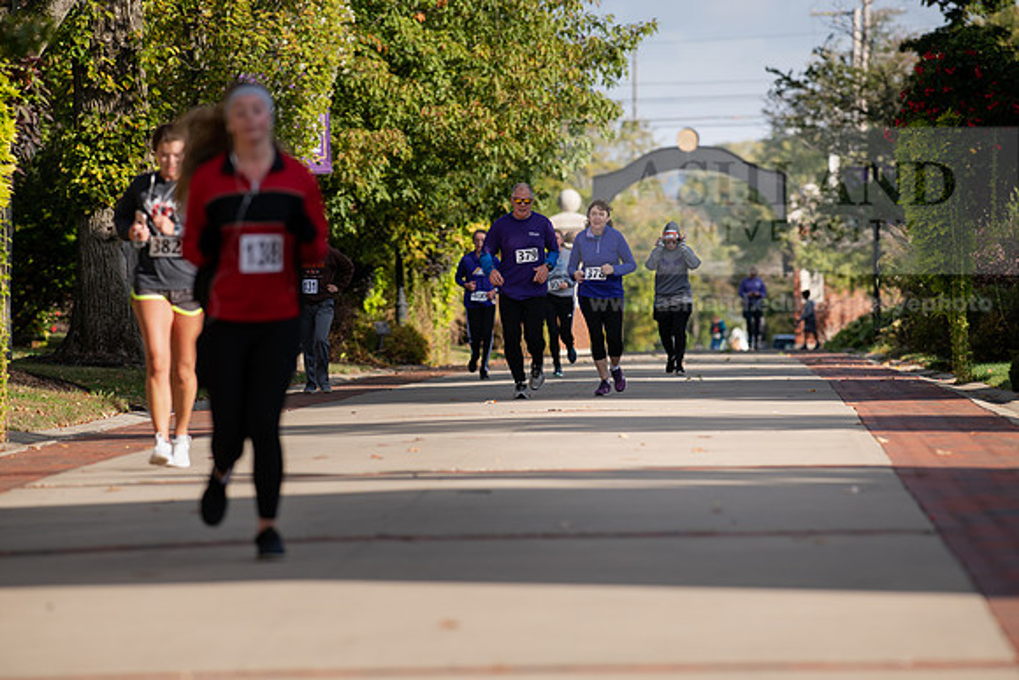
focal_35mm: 300
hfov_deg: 6.9
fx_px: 8493
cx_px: 510
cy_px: 340
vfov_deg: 4.6
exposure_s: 1/640
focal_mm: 300
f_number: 5.6
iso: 200
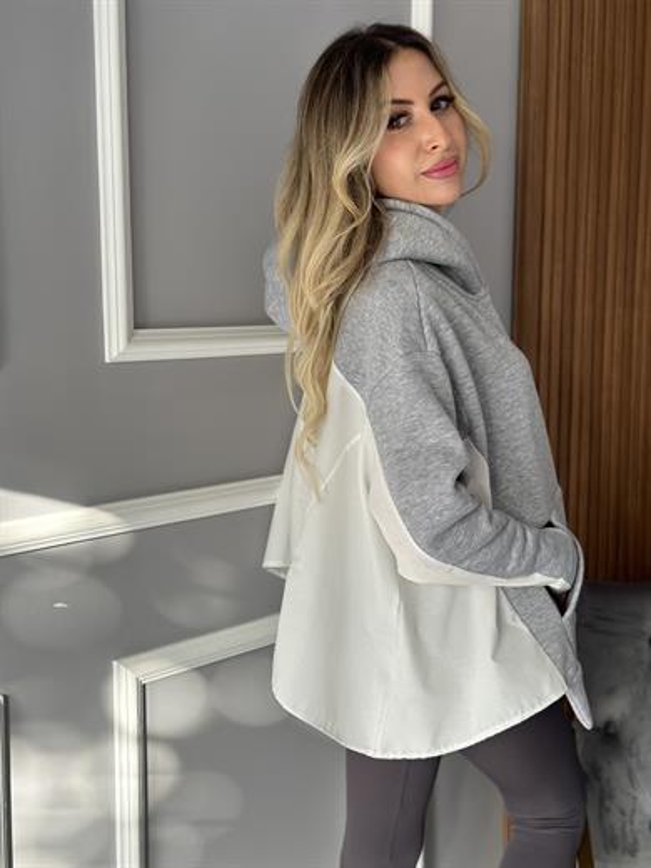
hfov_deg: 30.3
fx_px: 1204
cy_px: 434
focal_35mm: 48
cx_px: 326
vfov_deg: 39.7
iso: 125
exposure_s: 1/83
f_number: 1.78
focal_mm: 6.86
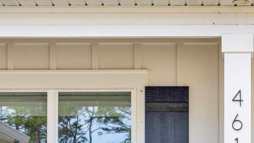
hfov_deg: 15.8
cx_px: 230
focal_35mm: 134
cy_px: 251
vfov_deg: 8.7
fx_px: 902
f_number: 11
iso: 200
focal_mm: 35
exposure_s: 1/125
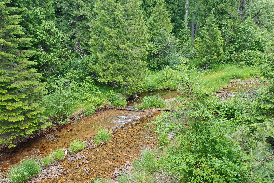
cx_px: 137
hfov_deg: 65.5
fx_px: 213
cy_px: 92
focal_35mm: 28
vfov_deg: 46.4
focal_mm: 10.26
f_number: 3.2
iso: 100
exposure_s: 1/50
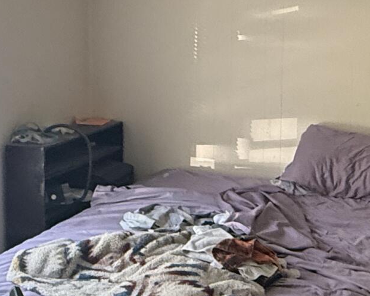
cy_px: 79
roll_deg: -0.5
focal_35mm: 66
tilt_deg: -5.5
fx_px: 723
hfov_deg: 28.1
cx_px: 296
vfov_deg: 23.0
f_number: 2.2
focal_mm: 2.22
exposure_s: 1/77
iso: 320
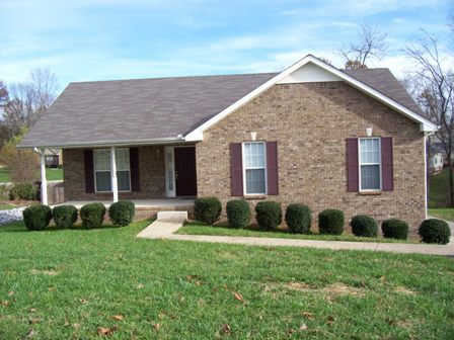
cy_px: 170
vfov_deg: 41.8
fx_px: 446
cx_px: 227
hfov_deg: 54.0
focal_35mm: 34
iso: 80
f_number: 2.7
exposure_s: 1/665
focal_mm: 5.6
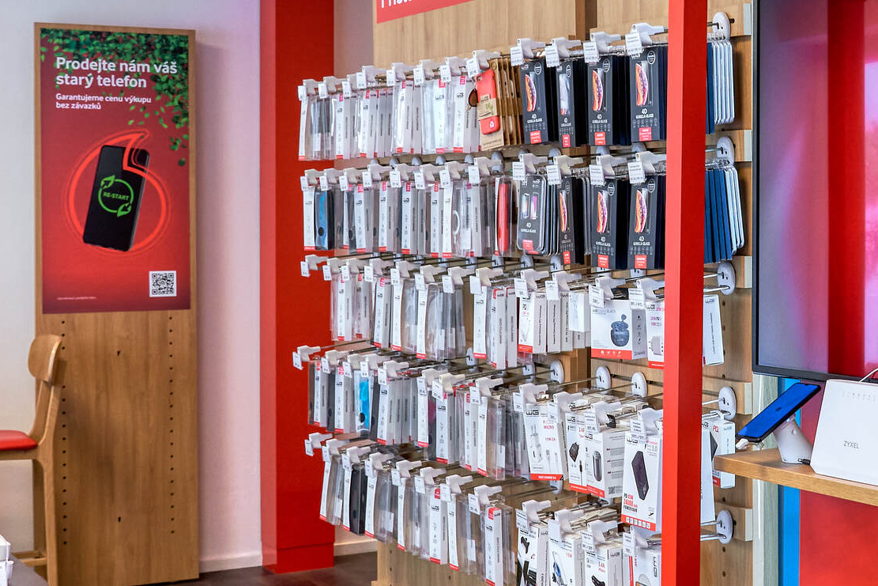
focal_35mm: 65
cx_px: 749
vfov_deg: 20.9
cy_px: 261
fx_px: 1585
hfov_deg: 29.9
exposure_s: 1/30
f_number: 7.1
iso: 720
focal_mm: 24
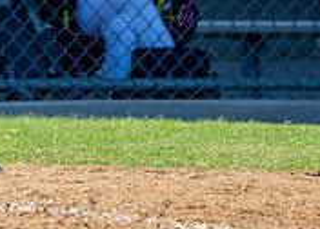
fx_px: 11906
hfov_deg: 1.5
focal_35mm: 1309
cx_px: -120
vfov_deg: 1.1
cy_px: -145
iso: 1000
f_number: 5.6
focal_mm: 288
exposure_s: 1/3200
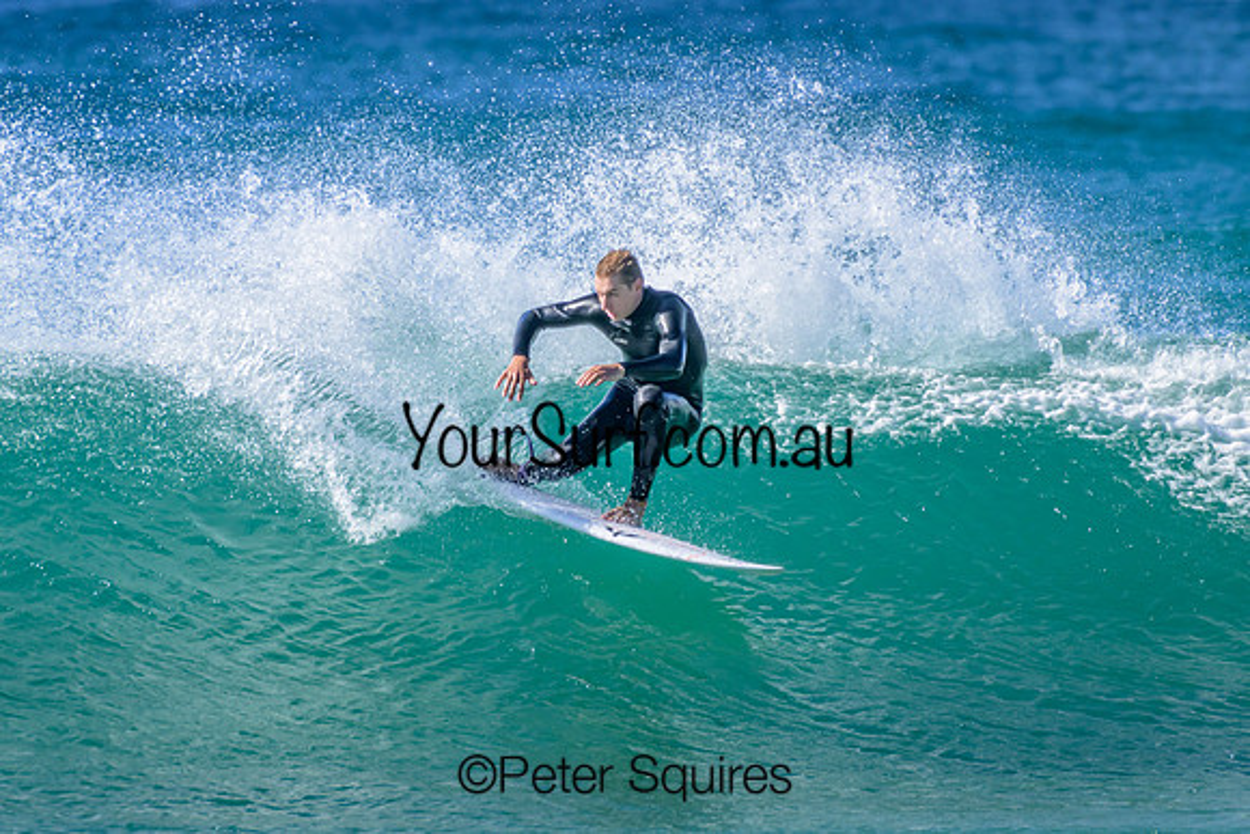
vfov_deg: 1.4
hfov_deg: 2.2
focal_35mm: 950
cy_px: 417
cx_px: 625
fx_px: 32992
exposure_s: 1/2000
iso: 1600
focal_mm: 950
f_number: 11
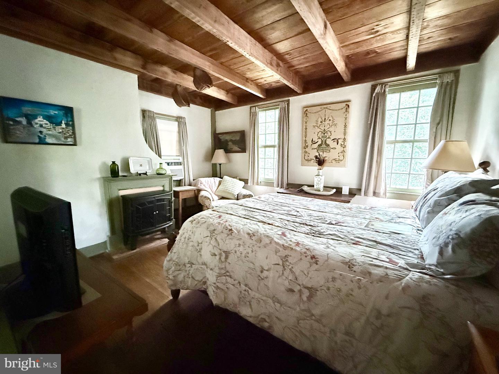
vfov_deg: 85.7
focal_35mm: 14
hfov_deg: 102.1
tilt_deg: -8.5
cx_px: 250
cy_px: 187
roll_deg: -0.8
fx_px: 202
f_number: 2.2
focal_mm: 2.22
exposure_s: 1/60
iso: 1250
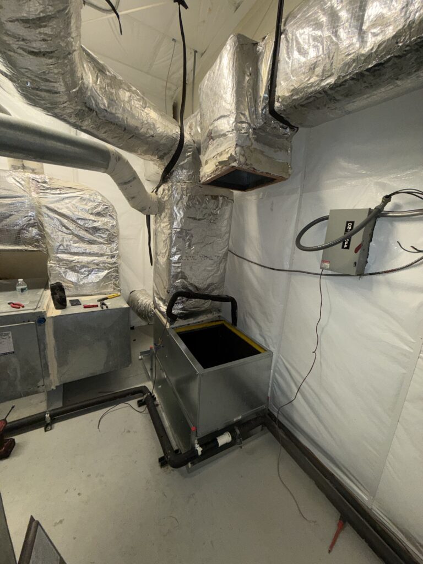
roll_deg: -4.3
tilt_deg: -13.4
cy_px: 282
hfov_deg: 85.7
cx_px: 212
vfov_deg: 102.1
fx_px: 228
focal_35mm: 14
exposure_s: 1/76
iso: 80
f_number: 2.2
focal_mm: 2.22
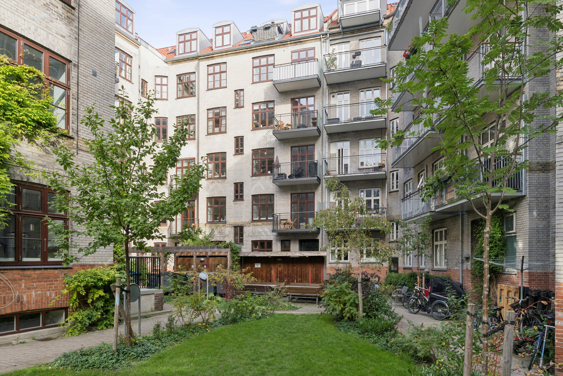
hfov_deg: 78.8
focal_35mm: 22
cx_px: 282
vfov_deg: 57.4
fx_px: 342
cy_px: 188
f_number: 7.1
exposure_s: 1/250
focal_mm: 14.6
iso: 400
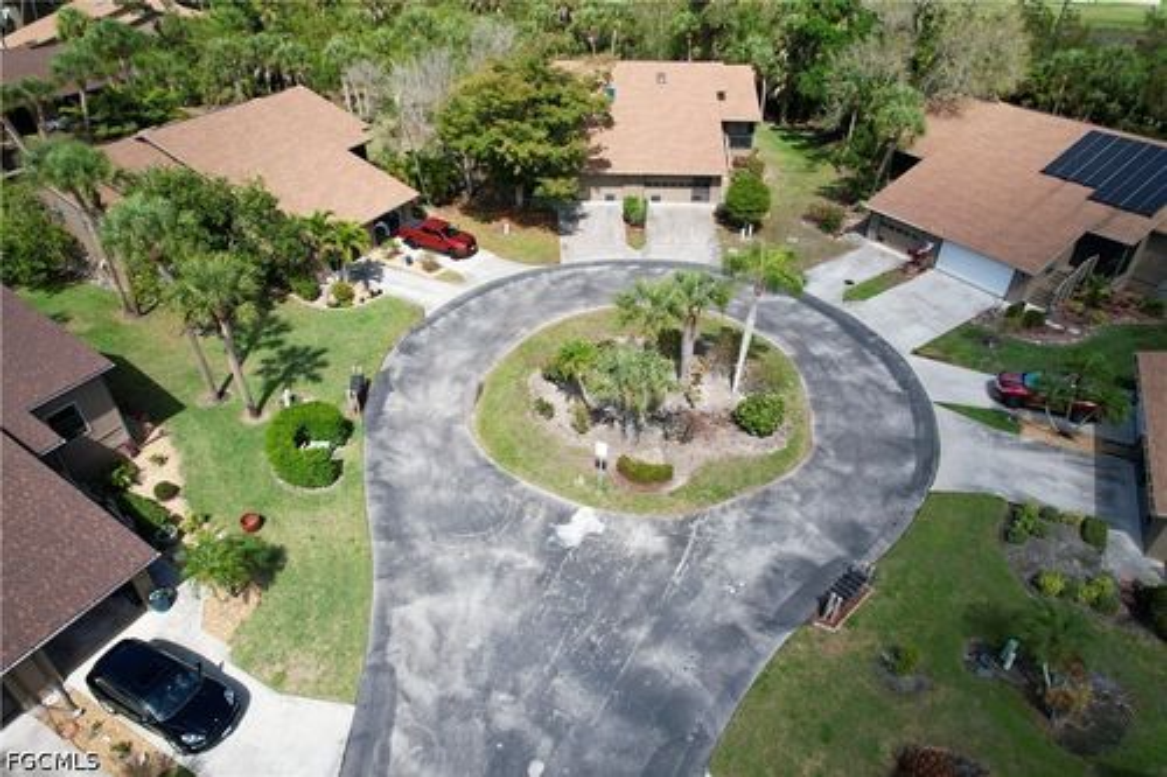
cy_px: 388
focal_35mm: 22
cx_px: 584
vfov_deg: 57.2
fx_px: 713
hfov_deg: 78.6
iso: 120
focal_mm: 8.38
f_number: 2.8
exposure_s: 1/2000
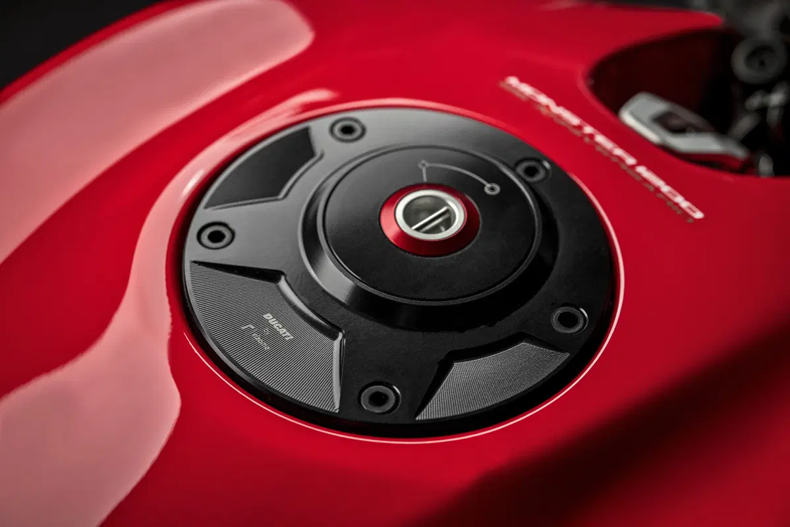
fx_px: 1317
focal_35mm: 60
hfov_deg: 33.4
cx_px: 395
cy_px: 264
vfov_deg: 22.6
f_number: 6.3
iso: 800
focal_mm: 60
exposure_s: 1/125
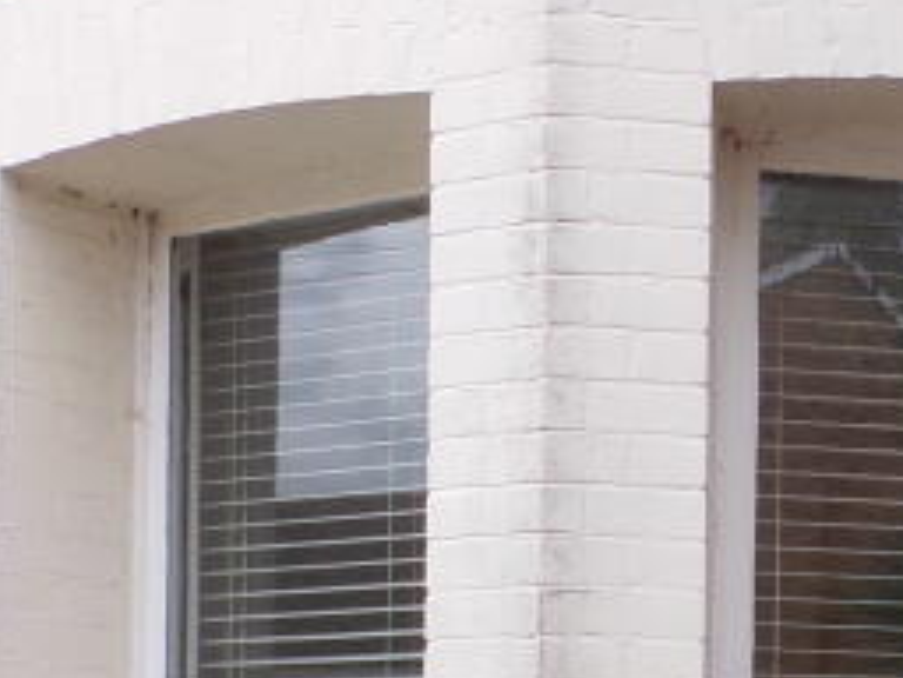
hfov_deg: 18.0
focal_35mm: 96
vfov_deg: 14.8
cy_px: 858
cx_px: 1404
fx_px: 2504
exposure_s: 1/85
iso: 80
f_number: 5.8
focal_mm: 4.3
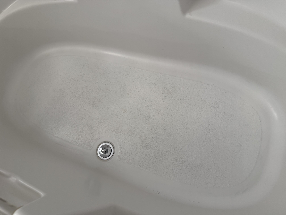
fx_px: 198
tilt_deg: -66.1
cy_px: 108
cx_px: 143
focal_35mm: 24
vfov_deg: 56.8
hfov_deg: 71.6
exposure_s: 1/60
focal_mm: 6.76
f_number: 1.78
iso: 125
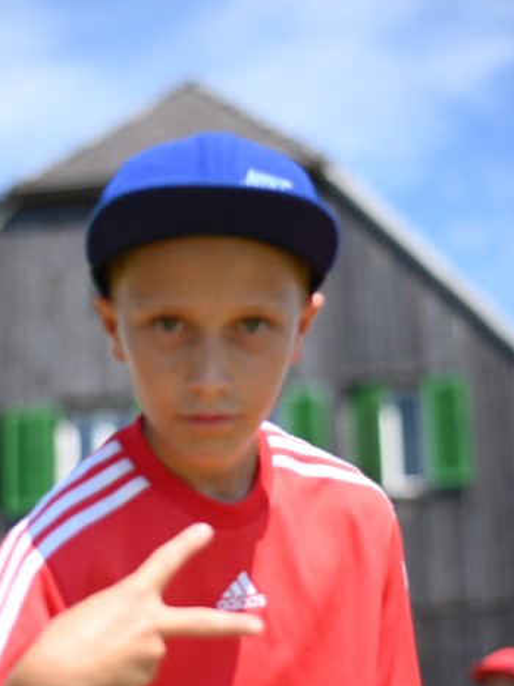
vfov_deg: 19.8
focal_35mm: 99
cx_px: 200
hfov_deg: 14.9
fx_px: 1961
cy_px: 373
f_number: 1.8
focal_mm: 50
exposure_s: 1/4000
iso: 100
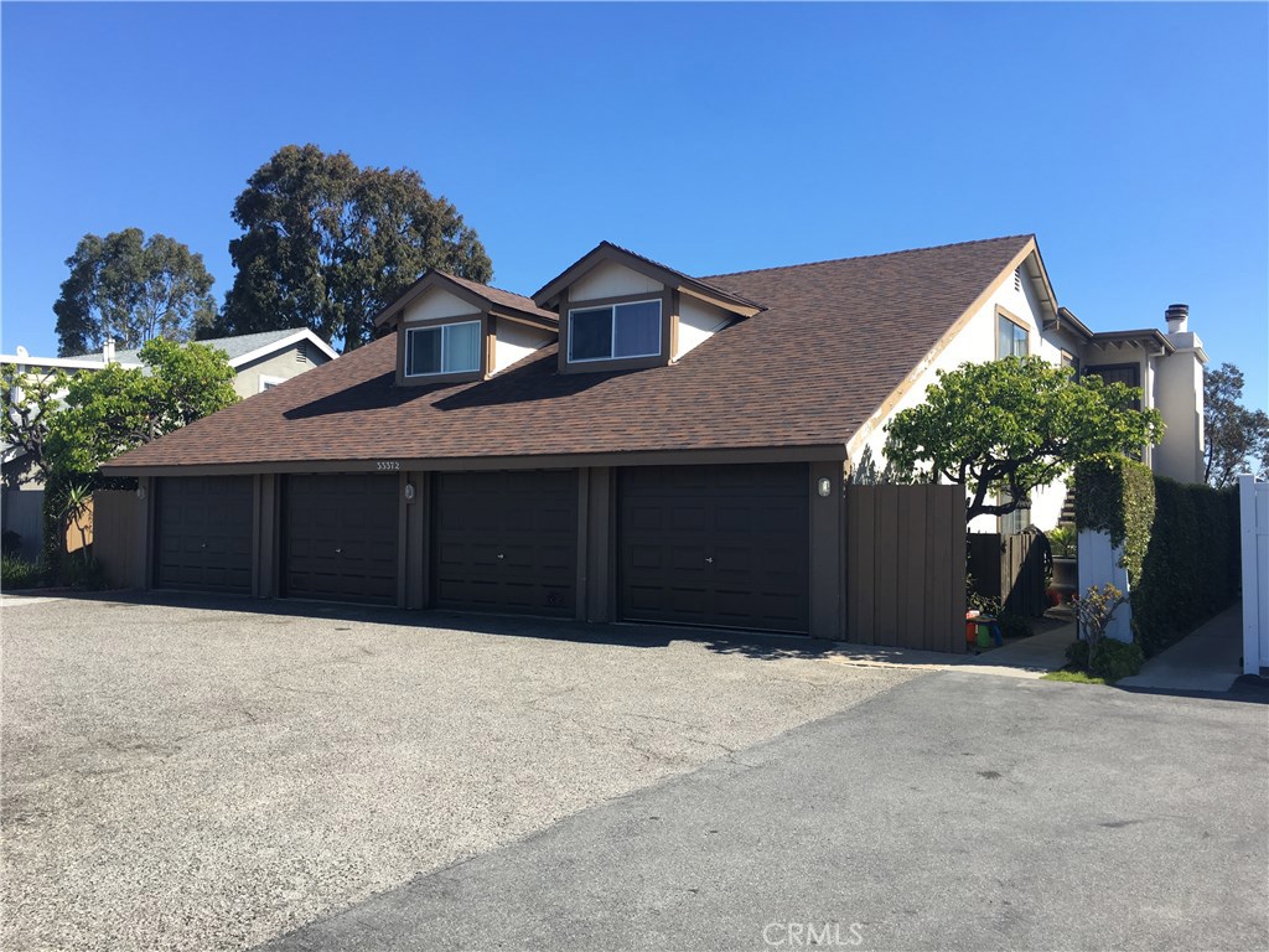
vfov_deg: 48.2
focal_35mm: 29
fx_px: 1063
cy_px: 476
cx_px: 634
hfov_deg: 61.7
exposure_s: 1/718
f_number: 2.2
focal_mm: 4.15
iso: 25
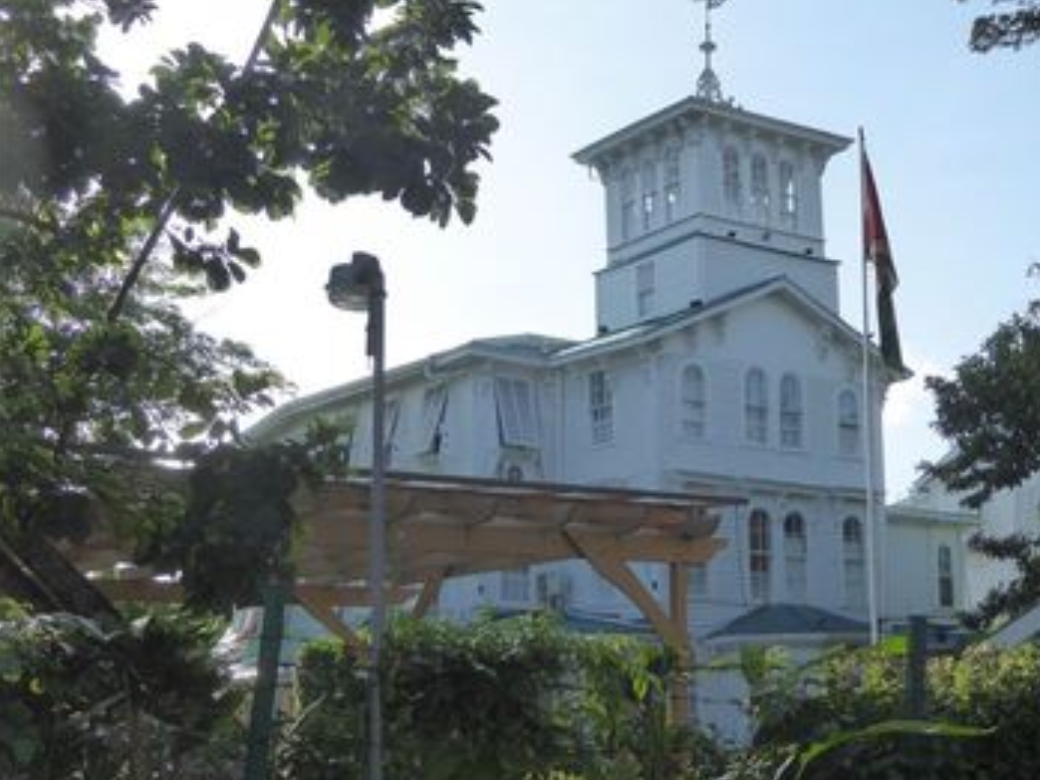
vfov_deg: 24.0
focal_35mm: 61
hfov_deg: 31.6
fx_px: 1833
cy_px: 445
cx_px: 592
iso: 160
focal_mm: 9
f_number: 4.1
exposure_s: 1/500
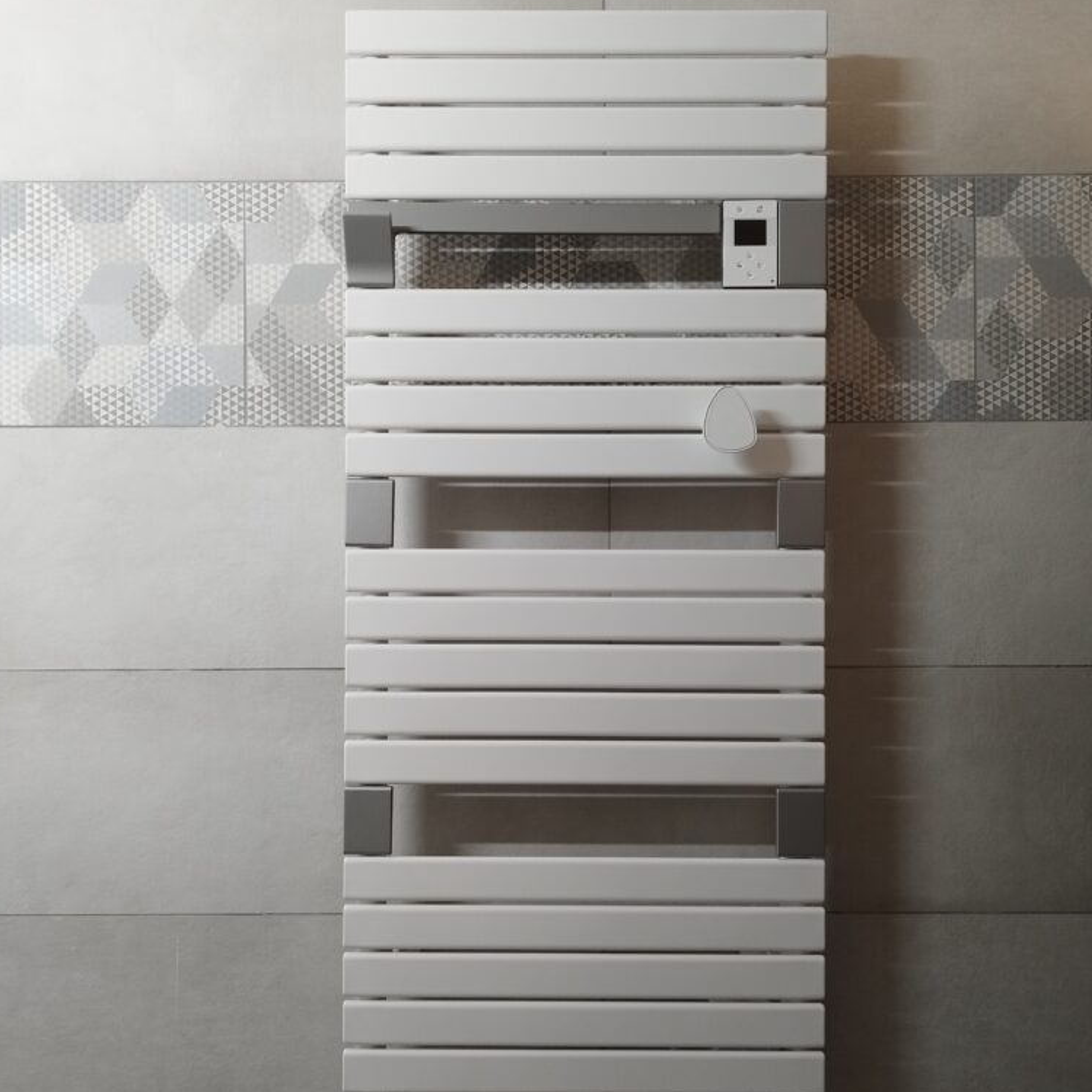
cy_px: 573
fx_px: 1035
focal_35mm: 29
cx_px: 544
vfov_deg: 55.6
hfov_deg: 55.6
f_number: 1.89
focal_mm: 5.89
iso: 800
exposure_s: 1/33.3
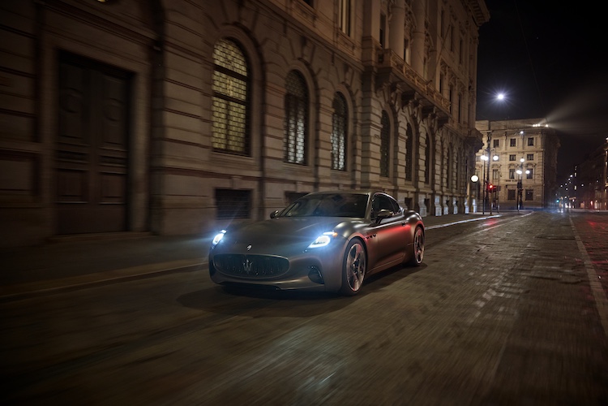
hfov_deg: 67.4
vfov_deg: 47.9
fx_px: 456
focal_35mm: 27
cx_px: 304
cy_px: 203
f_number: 4.2
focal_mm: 27
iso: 2000
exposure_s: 1/30
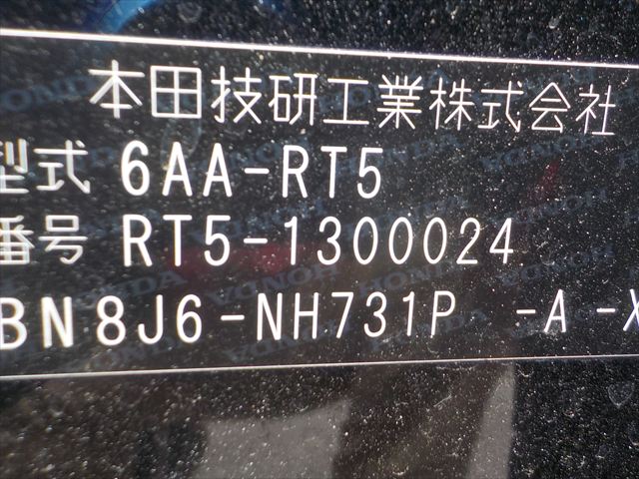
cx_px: 320
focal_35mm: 30
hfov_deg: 60.0
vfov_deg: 46.8
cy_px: 240
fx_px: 554
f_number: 3.3
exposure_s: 1/40
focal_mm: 4.1
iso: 125
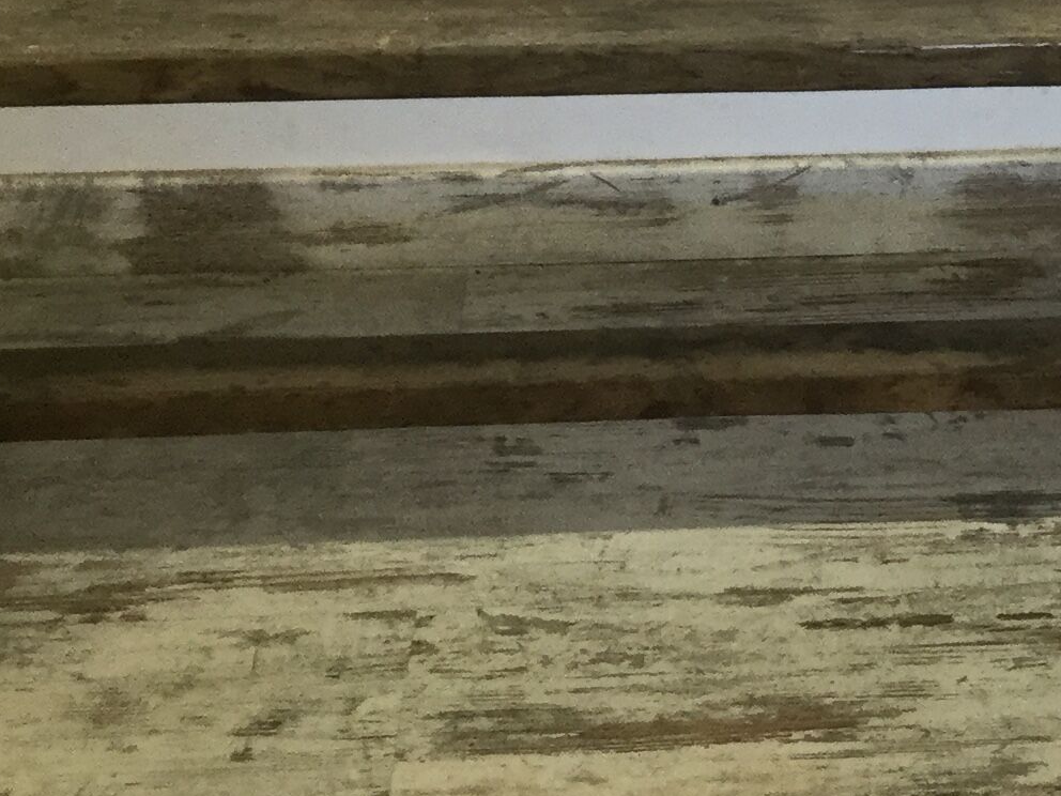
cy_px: -39
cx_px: 993
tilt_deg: -30.1
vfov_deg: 14.2
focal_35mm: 102
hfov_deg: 18.9
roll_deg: -1.1
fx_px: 3126
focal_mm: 3.3
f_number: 2.4
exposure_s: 1/33
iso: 40
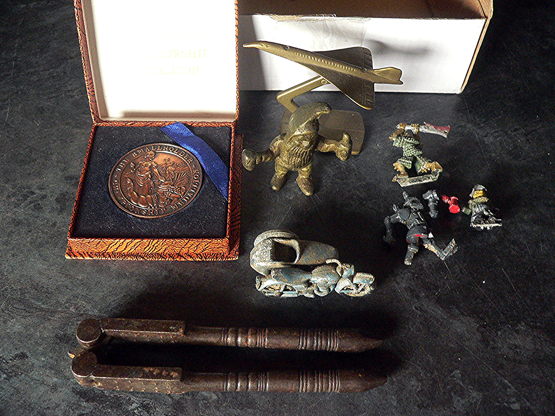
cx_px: 278
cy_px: 208
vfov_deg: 39.7
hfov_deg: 51.4
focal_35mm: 36
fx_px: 577
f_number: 2.8
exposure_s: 1/13
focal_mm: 6
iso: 400
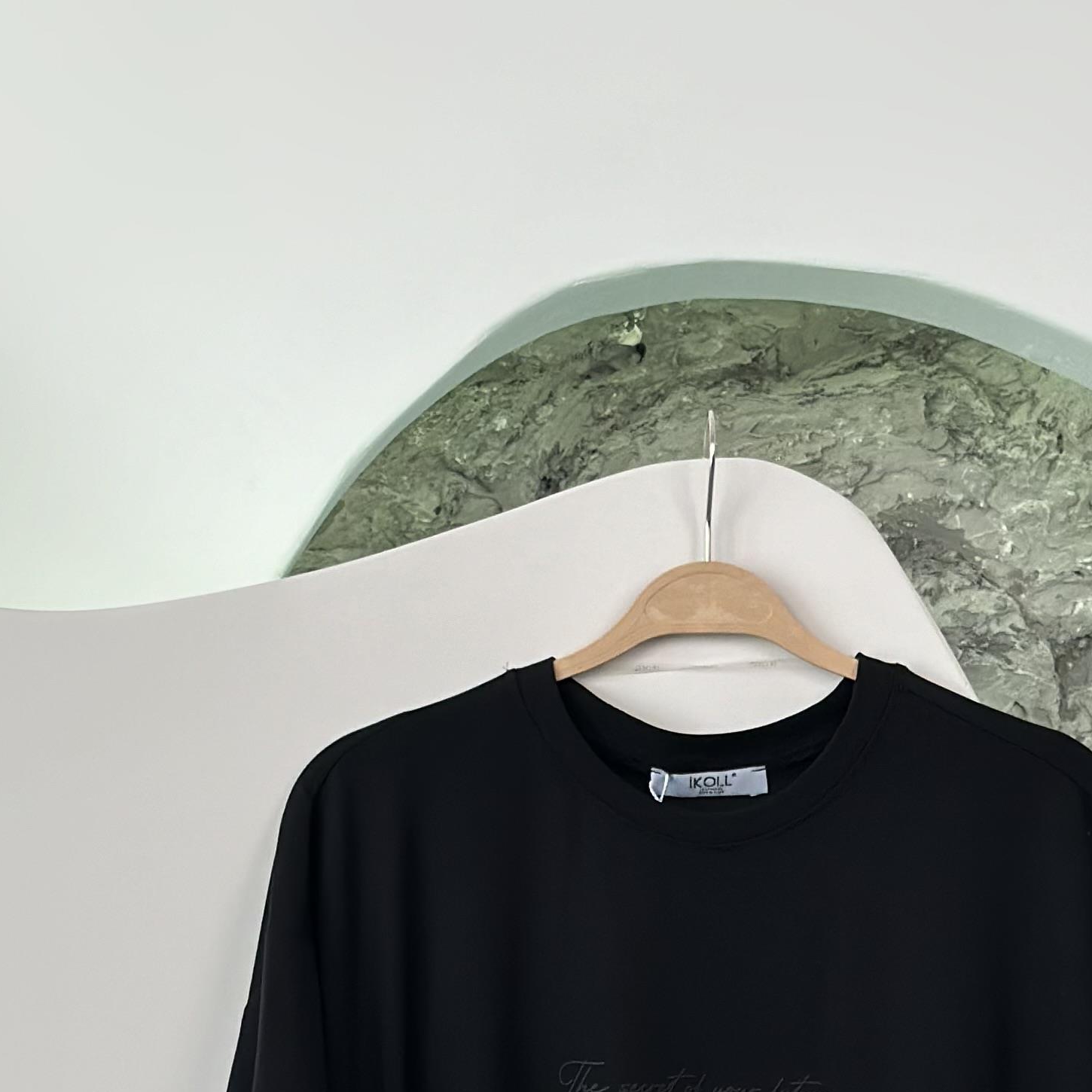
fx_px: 4211
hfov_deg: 14.8
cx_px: 689
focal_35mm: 118
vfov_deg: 14.5
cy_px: 1155
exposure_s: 1/342
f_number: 1.78
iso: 80
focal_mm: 6.86
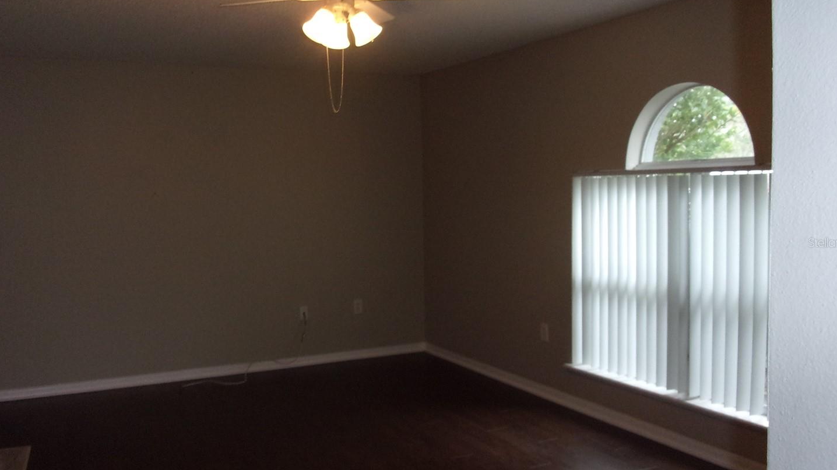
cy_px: 242
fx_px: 754
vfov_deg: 34.6
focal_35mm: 34
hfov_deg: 58.0
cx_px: 397
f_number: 3.9
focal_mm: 5.1
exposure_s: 1/34
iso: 200
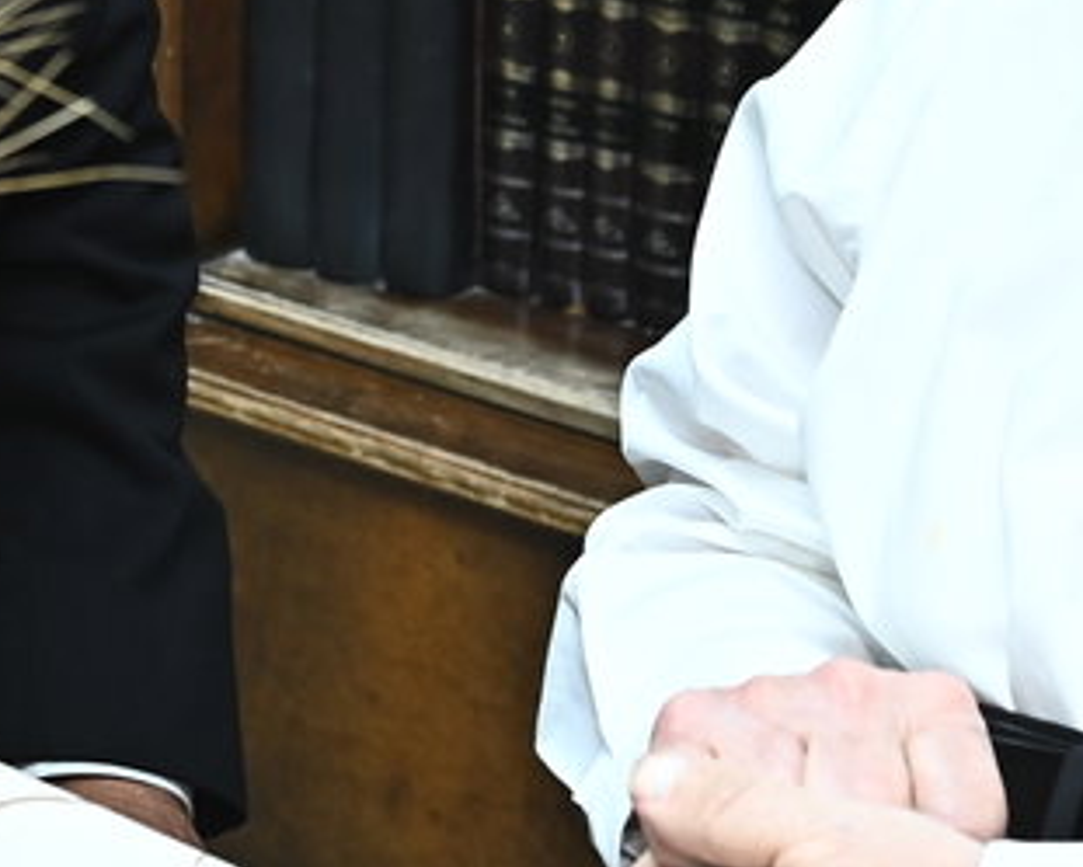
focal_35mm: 135
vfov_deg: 11.2
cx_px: 432
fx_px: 4328
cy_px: -151
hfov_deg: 14.3
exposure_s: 1/160
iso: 1000
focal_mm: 32
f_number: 4.5
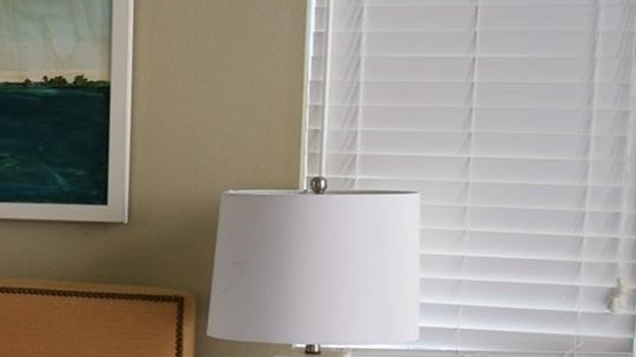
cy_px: 479
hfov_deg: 15.5
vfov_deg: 10.0
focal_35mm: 119
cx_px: -507
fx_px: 2006
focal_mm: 20
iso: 400
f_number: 4.5
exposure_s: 1/80
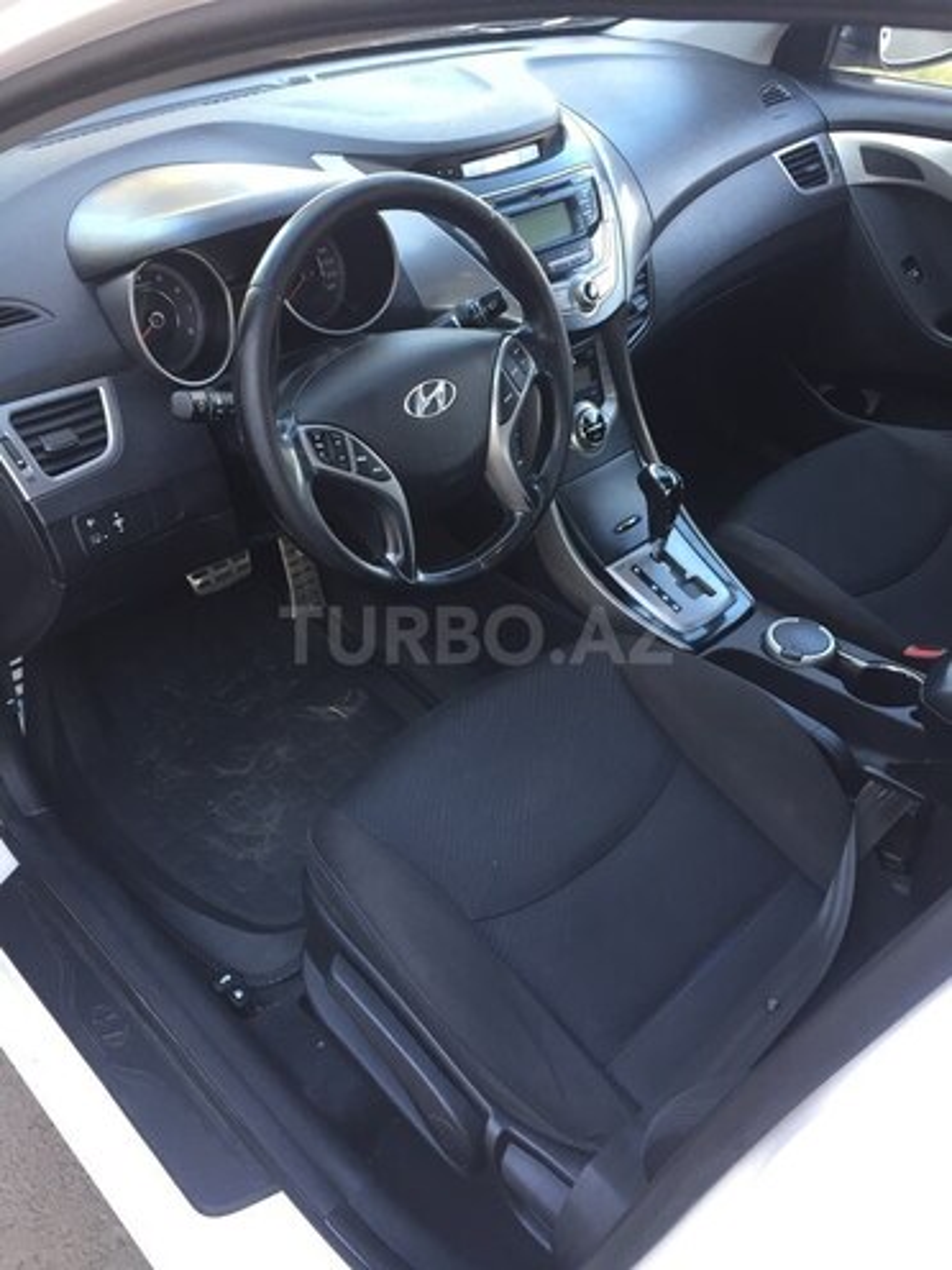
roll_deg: -2.0
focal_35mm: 29
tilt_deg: -38.8
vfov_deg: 61.7
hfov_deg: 48.2
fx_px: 1063
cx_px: 476
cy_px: 635
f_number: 2.2
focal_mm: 4.15
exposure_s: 1/33
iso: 50
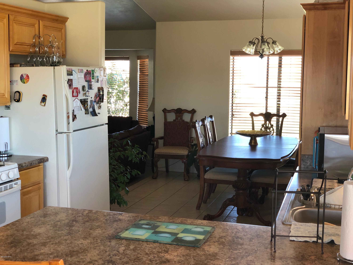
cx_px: 176
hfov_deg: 36.8
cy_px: 132
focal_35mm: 52
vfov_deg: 28.0
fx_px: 530
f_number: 2.4
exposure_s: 1/60
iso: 50
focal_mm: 6
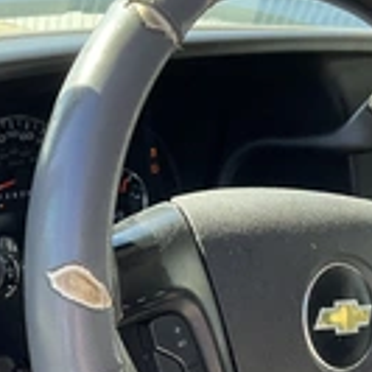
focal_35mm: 77
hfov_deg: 22.2
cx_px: 73
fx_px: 936
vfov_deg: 22.3
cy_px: 271
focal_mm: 3
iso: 32
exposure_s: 1/168
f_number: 1.8
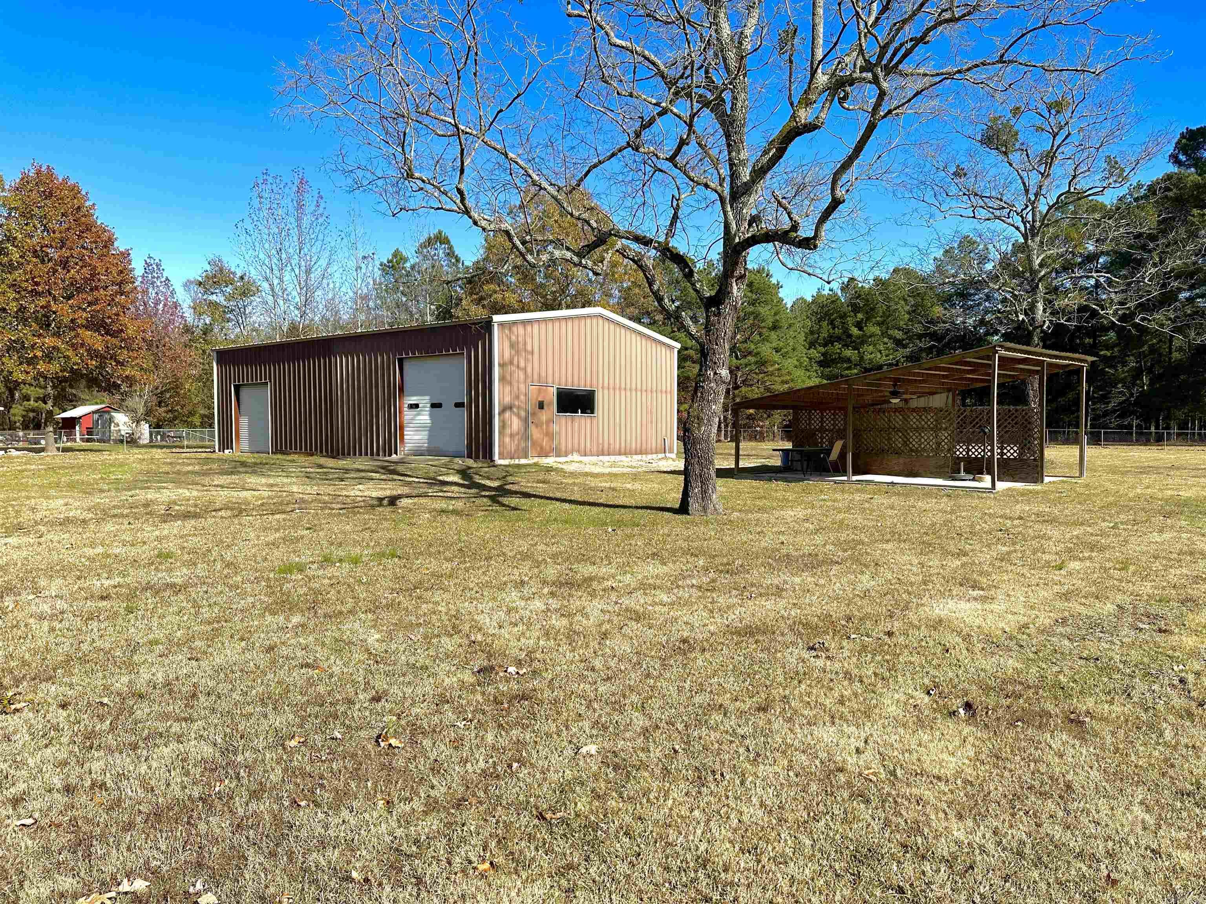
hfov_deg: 71.6
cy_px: 452
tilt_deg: -2.0
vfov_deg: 56.8
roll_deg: -1.2
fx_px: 836
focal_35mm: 24
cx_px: 603
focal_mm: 6.86
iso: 80
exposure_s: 1/4184
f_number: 1.78
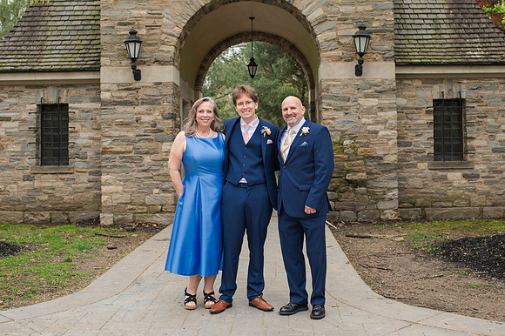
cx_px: 264
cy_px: 154
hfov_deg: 42.5
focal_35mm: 46
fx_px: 650
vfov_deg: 29.0
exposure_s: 1/320
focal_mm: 35
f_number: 3.2
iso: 360
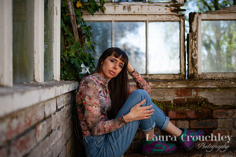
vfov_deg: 35.4
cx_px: 113
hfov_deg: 51.2
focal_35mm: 38
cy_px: 78
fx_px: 246
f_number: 1.4
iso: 320
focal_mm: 35
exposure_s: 1/6400
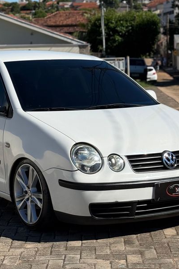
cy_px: 134
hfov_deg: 20.3
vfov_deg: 30.1
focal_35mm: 67
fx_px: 500
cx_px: 71
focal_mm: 6.76
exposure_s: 1/7143
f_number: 1.78
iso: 64
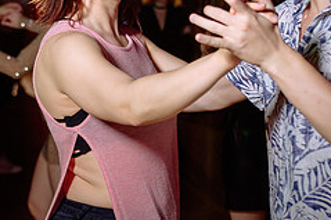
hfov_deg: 16.3
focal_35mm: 126
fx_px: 1158
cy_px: 46
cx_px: 135
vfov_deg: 10.8
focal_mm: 44
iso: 800
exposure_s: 1/60
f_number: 2.8
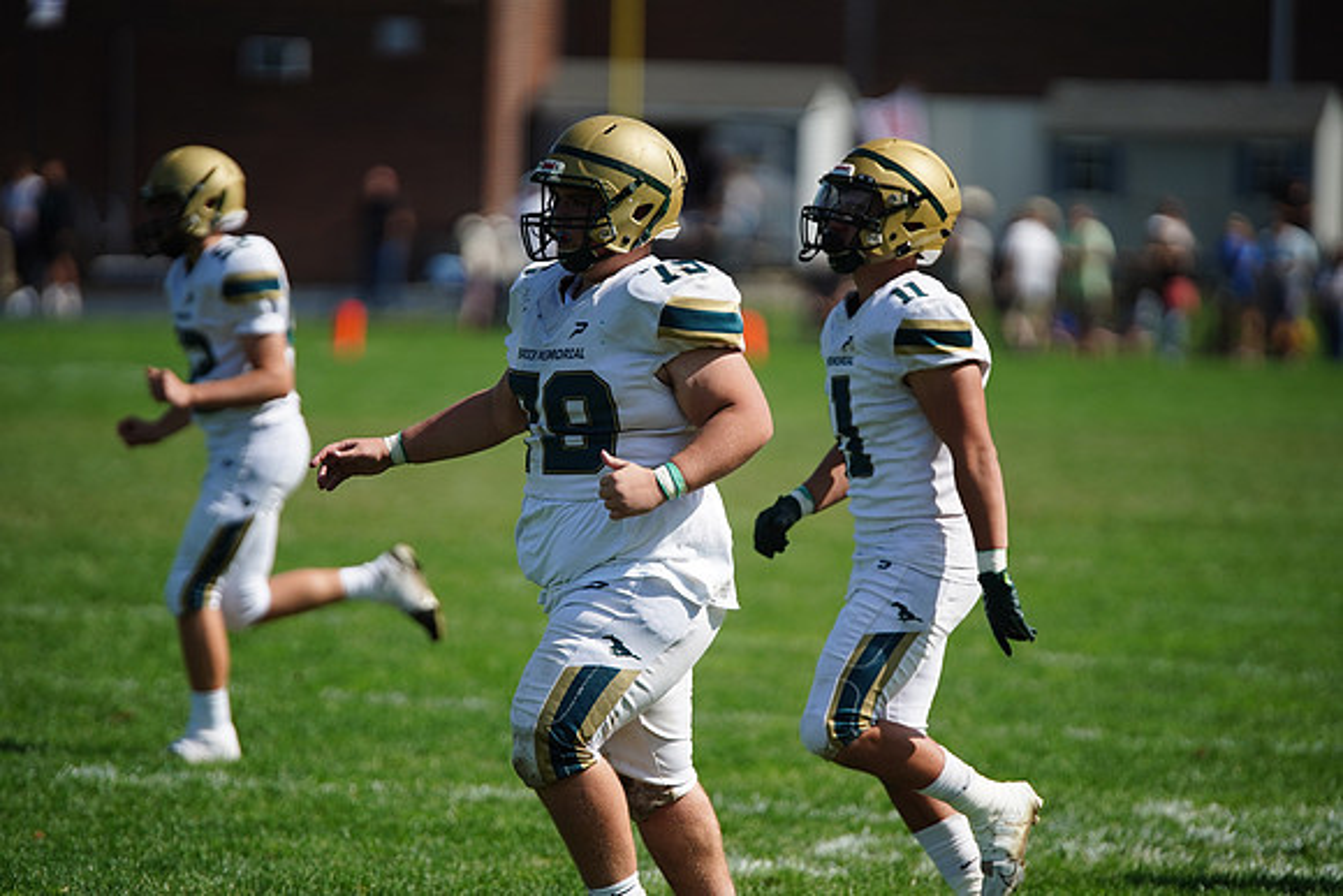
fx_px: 11194
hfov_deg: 6.9
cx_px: 672
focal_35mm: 300
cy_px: 448
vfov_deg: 4.6
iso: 400
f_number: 2.8
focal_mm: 300
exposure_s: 1/5000
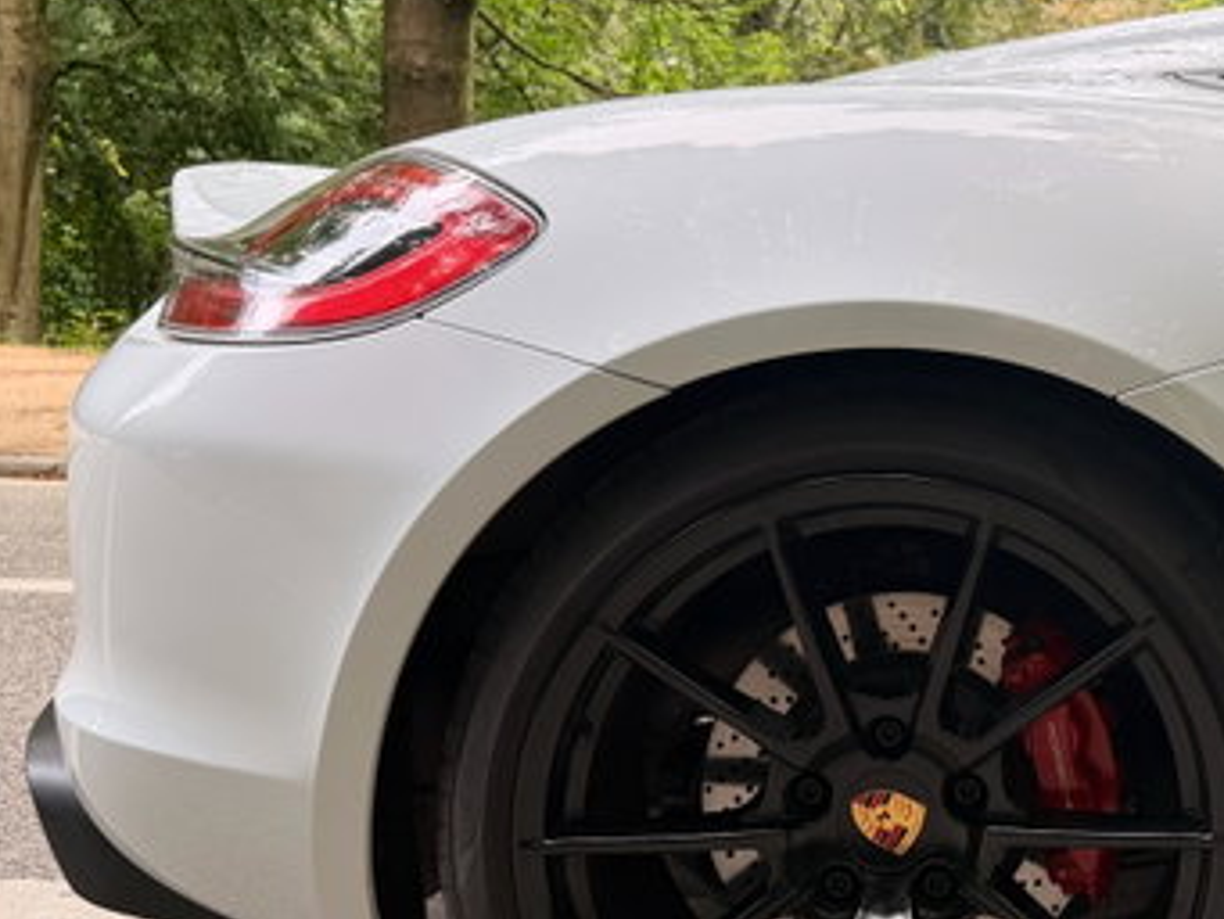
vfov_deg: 27.0
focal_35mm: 54
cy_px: 348
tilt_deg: -5.8
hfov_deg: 33.4
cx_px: 1131
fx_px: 1910
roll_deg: -1.8
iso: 64
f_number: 1.78
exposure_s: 1/220
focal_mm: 6.76
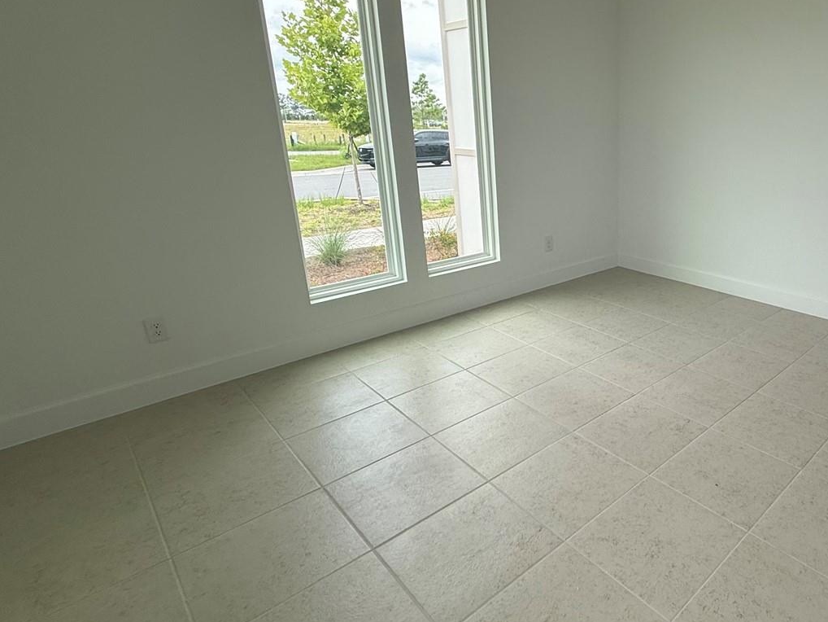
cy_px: 262
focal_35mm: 22
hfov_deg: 70.4
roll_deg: -0.9
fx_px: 526
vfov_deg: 60.8
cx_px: 637
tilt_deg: -14.0
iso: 64
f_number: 2.2
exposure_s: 1/269
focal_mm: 2.22
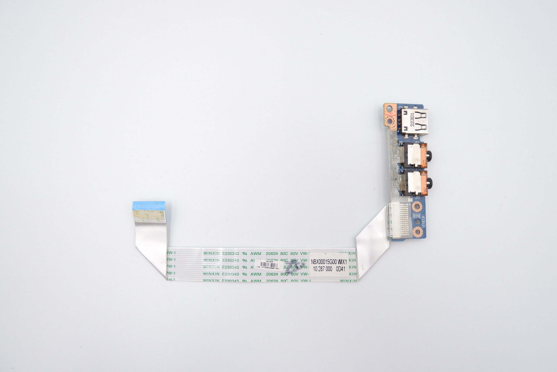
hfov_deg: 76.1
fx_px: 356
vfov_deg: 55.1
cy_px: 186
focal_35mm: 23
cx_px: 278
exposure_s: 1/280
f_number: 5.6
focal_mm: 15
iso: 800
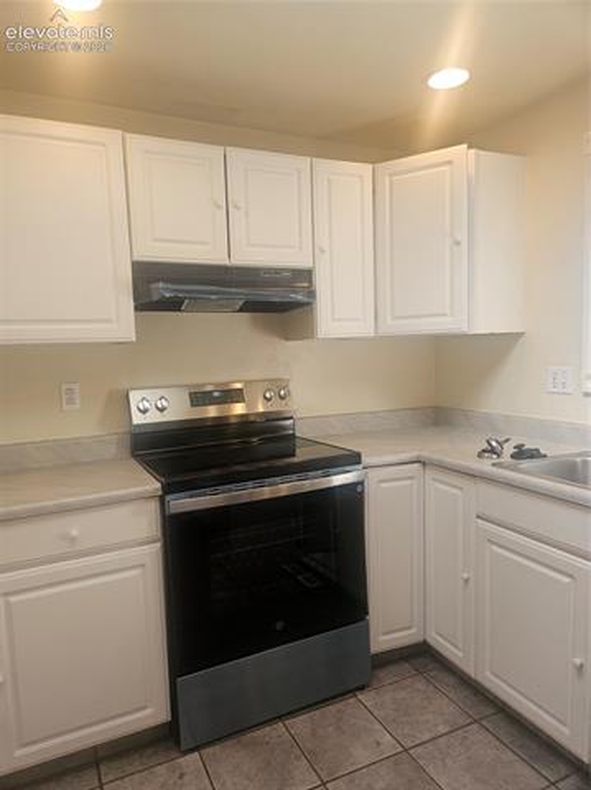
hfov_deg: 58.8
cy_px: 395
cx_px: 296
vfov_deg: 74.0
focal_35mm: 23
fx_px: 525
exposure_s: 1/180
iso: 100
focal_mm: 5.4
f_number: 1.8
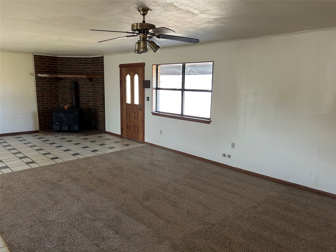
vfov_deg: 53.1
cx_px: 168
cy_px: 126
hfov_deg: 67.3
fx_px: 252
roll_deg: -1.5
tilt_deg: -9.5
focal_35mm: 26
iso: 160
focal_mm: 5.7
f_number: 1.5
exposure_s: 1/60
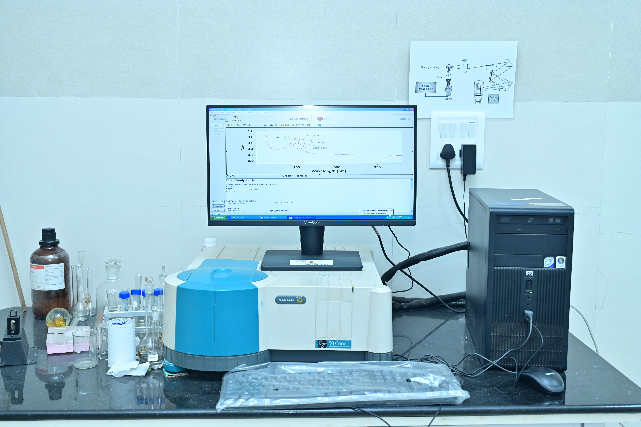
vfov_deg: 33.4
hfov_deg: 48.5
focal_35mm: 40
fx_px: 712
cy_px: 214
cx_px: 320
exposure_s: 1/160
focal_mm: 40
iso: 1000
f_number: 4
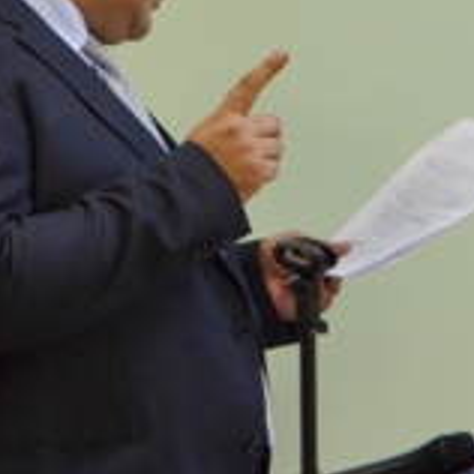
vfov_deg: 8.6
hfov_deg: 8.6
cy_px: 170
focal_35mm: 204
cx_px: 198
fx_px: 3160
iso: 400
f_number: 5
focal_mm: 36
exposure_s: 1/80
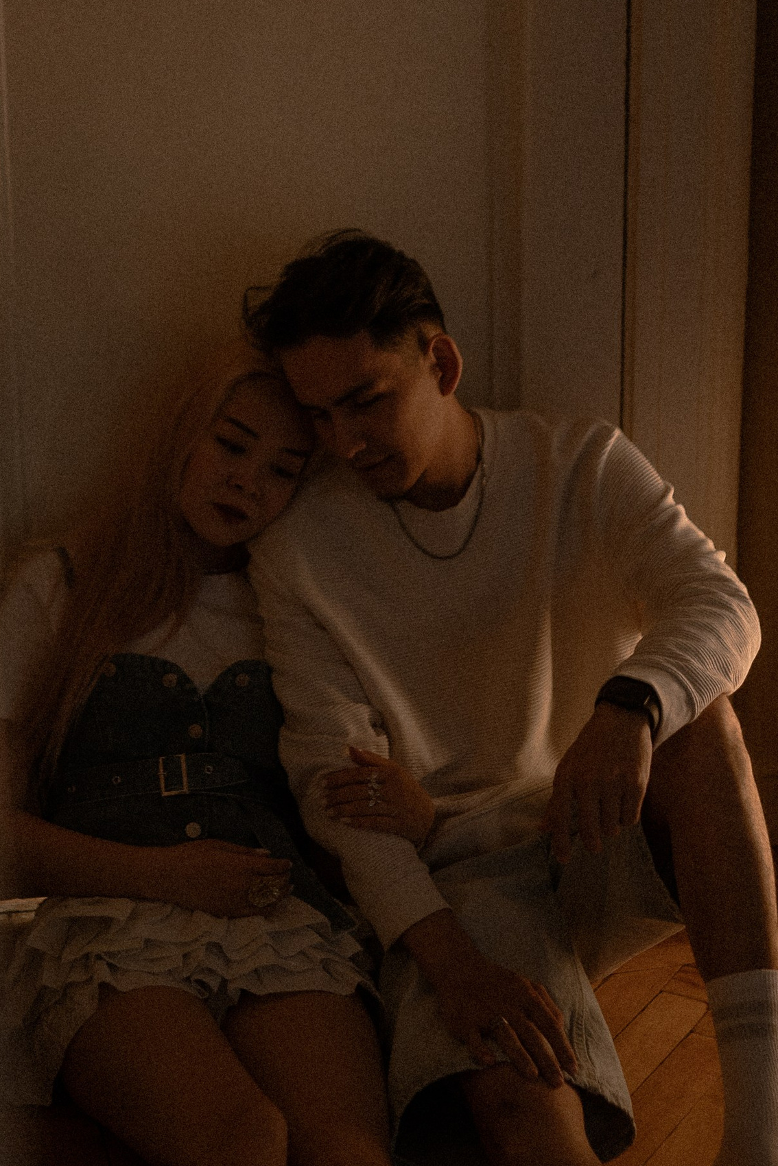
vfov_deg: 25.5
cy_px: 372
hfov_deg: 17.2
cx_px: 194
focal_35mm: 79
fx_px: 2561
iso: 500
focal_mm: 35
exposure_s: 1/100
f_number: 1.4
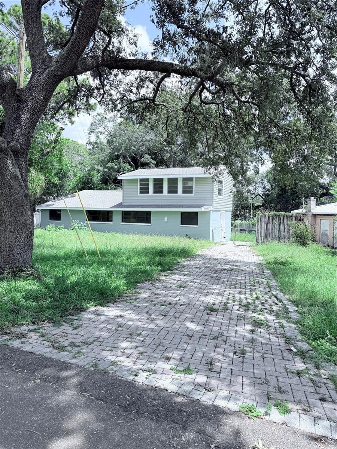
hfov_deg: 56.8
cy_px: 224
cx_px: 168
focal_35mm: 24
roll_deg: +0.2
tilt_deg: -1.7
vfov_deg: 71.6
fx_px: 312
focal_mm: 6.76
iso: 80
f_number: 1.78
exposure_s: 1/2169
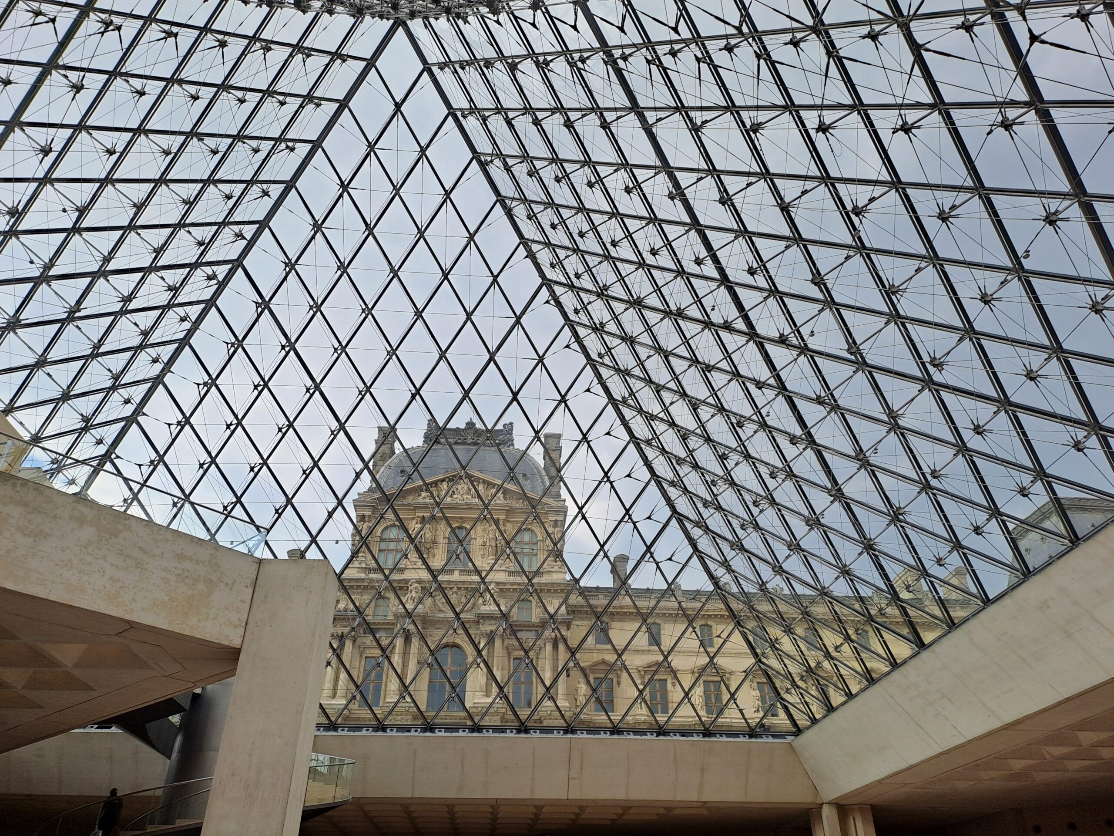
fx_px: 805
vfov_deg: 54.9
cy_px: 418
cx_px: 557
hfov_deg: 69.4
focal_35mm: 25
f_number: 1.8
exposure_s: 1/584
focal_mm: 4.65
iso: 32
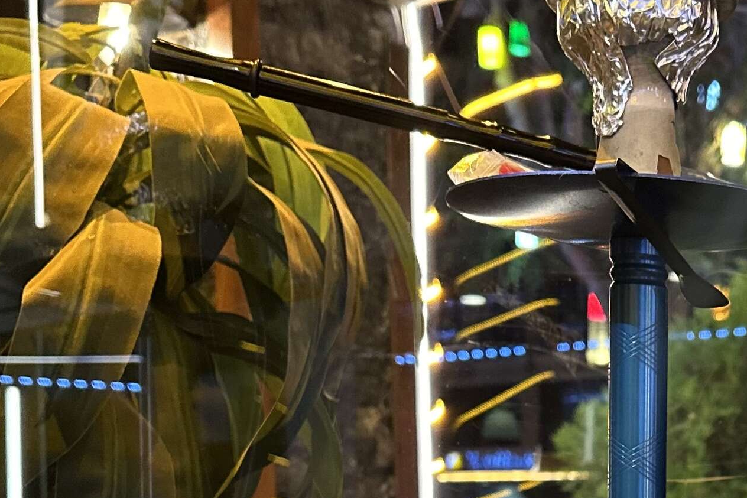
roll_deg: -1.4
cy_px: 743
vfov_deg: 15.9
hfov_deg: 24.4
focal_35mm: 79
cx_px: 760
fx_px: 1639
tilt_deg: -6.4
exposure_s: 1/50
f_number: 1.78
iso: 320
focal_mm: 6.86
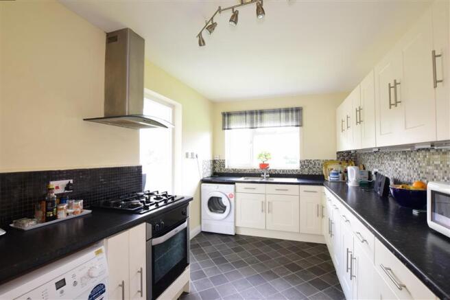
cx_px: 225
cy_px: 150
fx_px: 187
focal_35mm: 15
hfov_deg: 100.4
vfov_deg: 77.3
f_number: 14
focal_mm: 10
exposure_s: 1/3
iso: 320
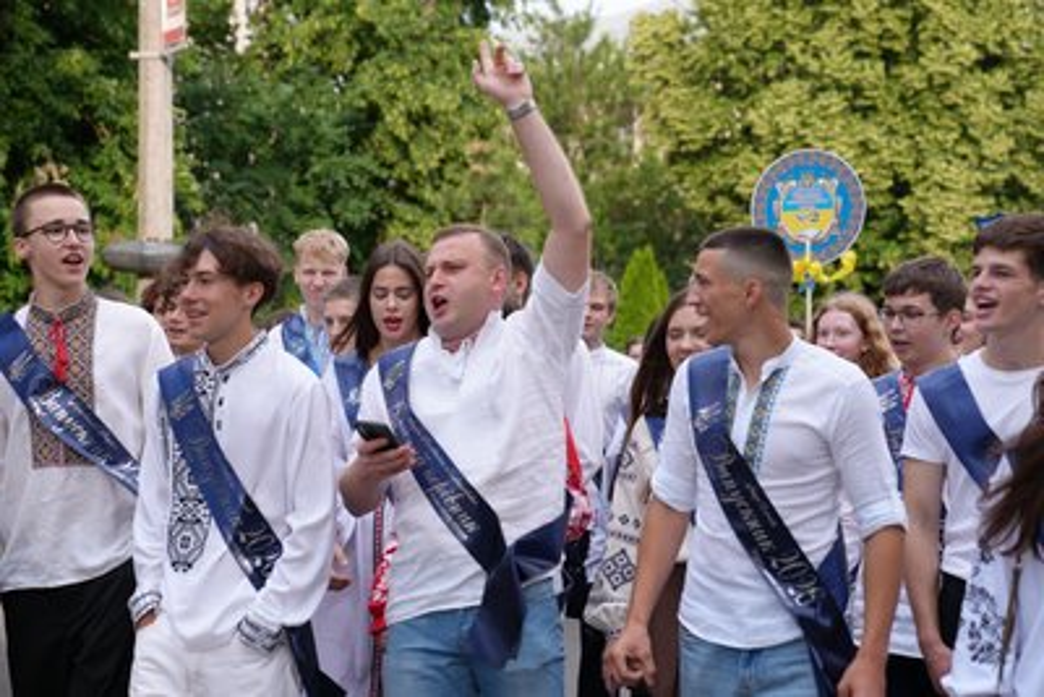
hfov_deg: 28.8
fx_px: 2031
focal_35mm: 70
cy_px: 348
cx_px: 522
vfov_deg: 19.5
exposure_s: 1/160
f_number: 4
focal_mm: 70
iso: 200
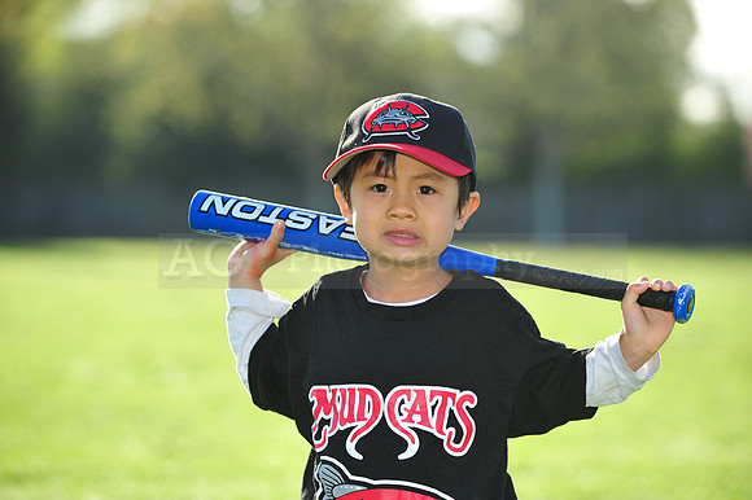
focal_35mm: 165
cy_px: 250
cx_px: 376
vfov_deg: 8.3
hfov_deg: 12.5
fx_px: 3445
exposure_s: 1/1000
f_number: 5
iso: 400
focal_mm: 165
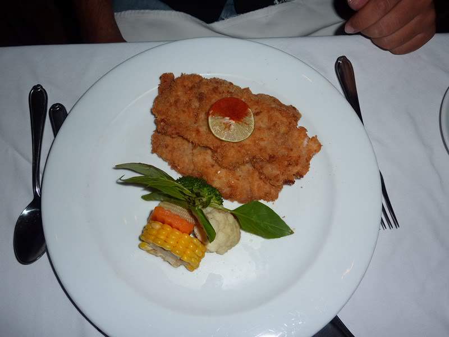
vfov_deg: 46.8
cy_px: 168
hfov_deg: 60.0
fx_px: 389
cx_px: 224
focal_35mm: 30
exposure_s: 1/125
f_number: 3.4
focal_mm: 5
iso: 100
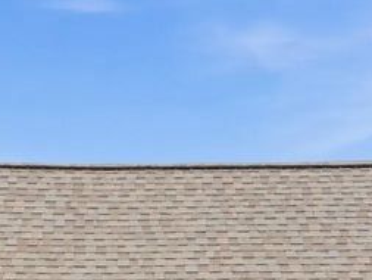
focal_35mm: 97
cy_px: 447
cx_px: 141
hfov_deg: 20.2
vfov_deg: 14.1
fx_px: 1043
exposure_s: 1/2500
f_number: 1.8
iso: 230
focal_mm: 8.7
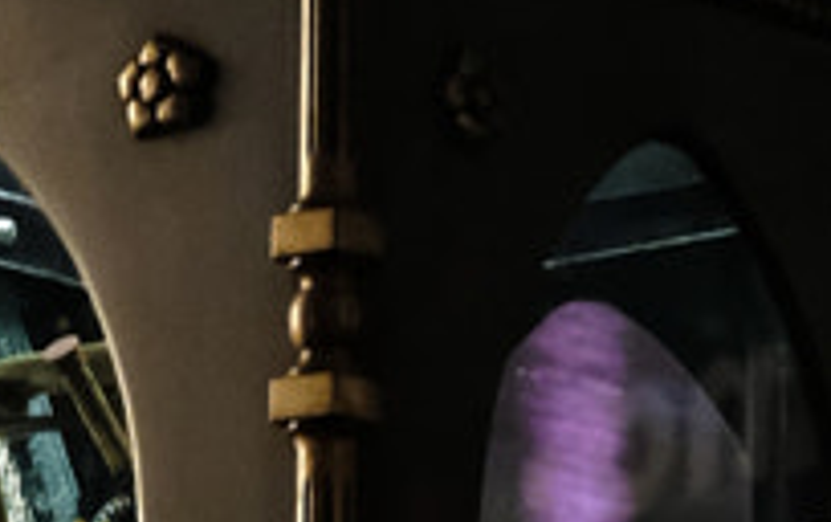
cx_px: 519
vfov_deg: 4.0
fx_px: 7414
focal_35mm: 327
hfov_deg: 6.4
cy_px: -612
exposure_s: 1/80
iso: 4000
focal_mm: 27
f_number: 2.8
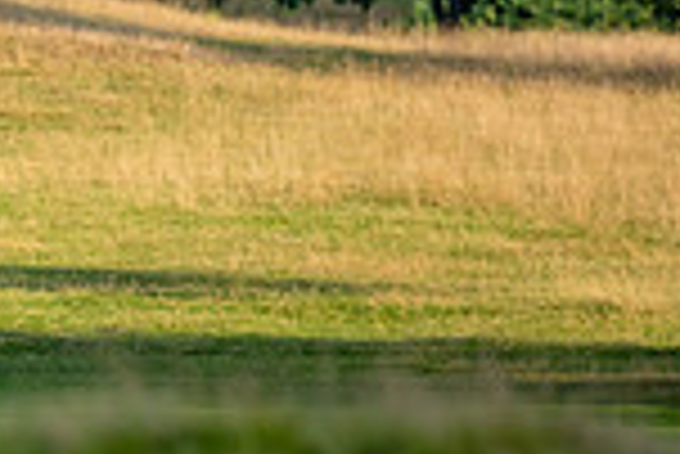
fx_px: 23085
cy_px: 488
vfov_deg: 1.1
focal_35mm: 1221
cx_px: -666
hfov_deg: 1.7
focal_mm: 300
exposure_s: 1/1000
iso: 200
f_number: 4
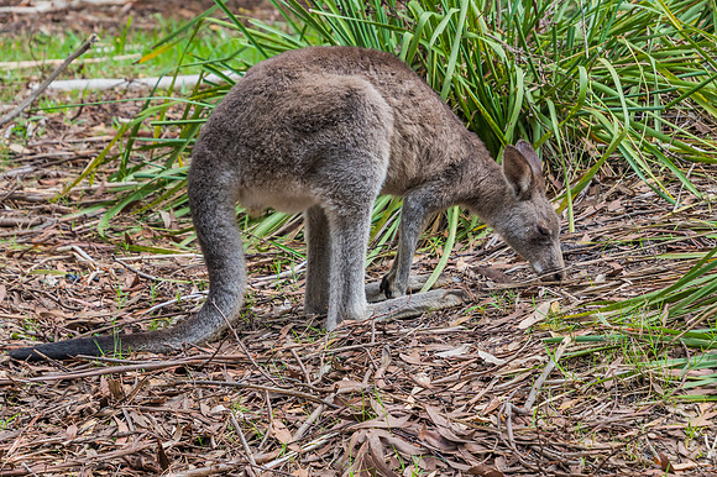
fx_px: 4021
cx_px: 358
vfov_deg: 6.8
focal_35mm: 202
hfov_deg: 10.2
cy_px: 238
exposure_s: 1/60
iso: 160
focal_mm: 135
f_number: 8
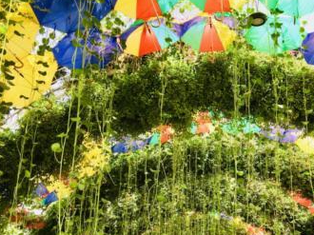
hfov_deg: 42.2
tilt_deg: +16.1
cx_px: 216
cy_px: 151
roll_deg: -0.4
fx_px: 399
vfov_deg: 32.6
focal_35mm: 44
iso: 25
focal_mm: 4.15
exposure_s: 1/460
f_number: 2.2
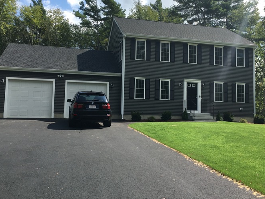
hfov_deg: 52.6
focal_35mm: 35
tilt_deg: +5.1
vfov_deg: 40.7
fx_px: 268
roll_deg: -1.1
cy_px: 92
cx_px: 137
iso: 25
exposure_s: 1/1166
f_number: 2.2
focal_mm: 4.15
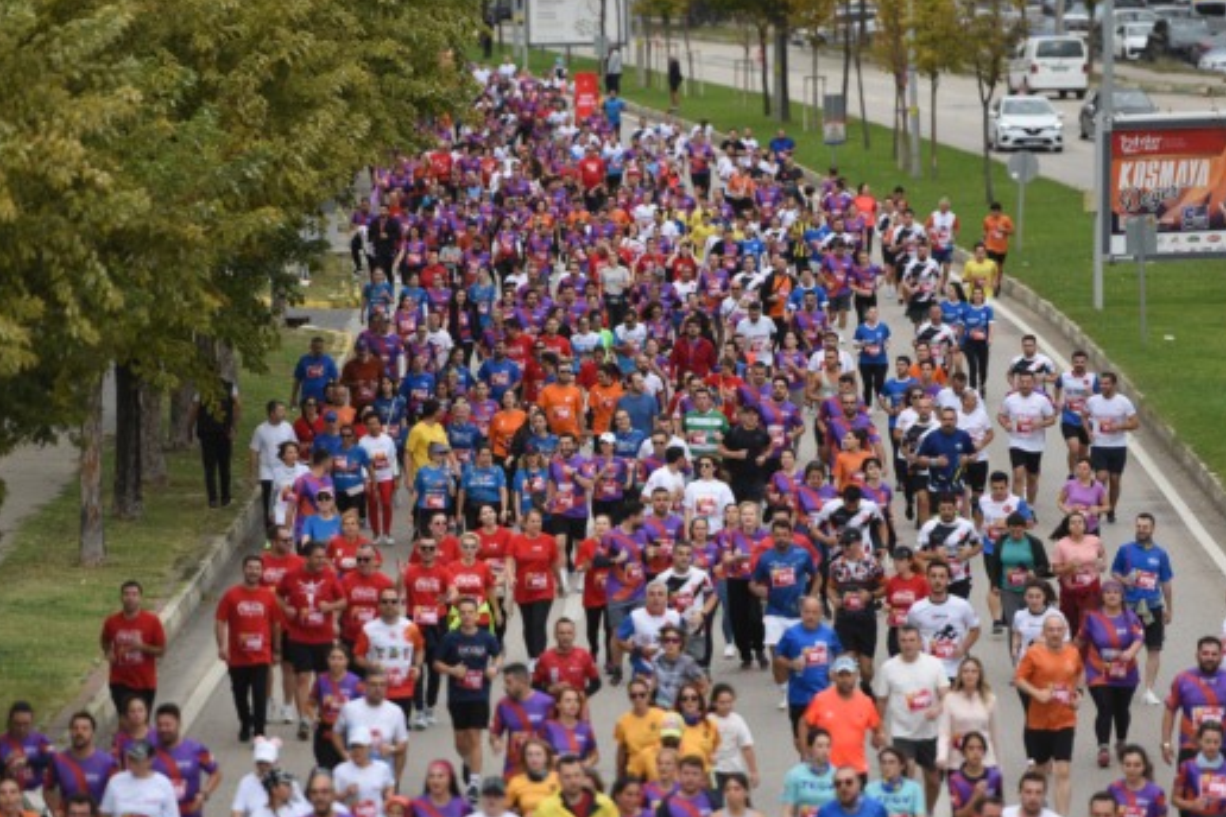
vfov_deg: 5.6
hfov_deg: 8.4
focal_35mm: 244
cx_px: 562
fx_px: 8309
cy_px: 473
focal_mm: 200
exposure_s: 1/2000
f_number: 2.8
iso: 320
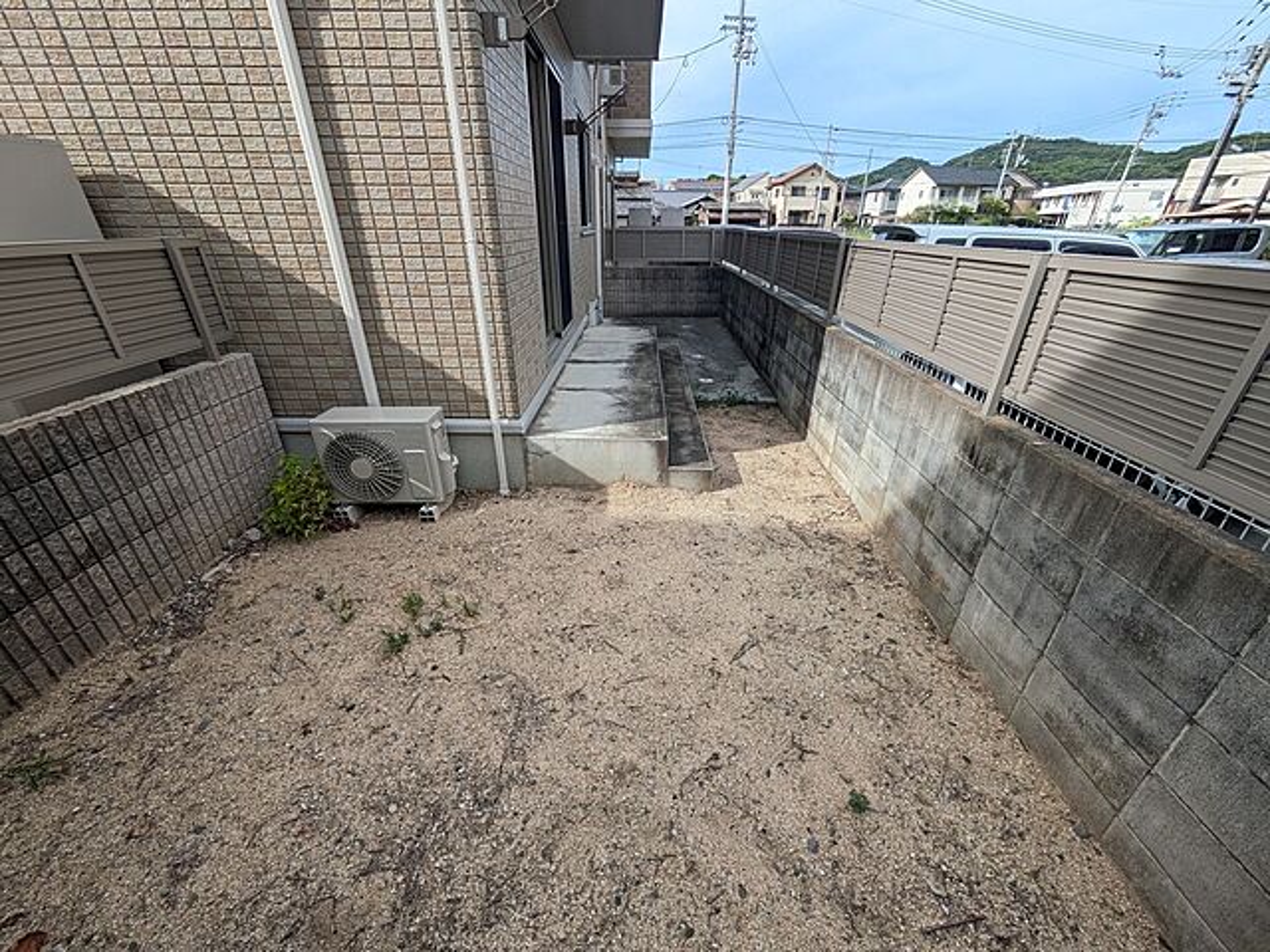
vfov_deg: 85.7
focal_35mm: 14
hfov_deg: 102.1
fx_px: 514
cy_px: 476
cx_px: 635
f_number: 2.2
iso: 49
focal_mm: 1.83
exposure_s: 1/782
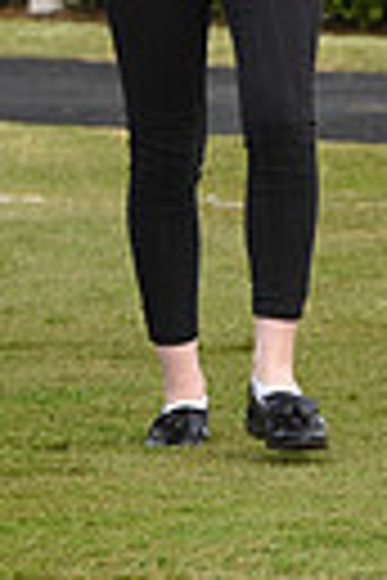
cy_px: -391
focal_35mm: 473
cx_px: -76
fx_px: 7627
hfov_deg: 2.9
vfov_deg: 4.3
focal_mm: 135
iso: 800
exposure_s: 1/1000
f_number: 5.6
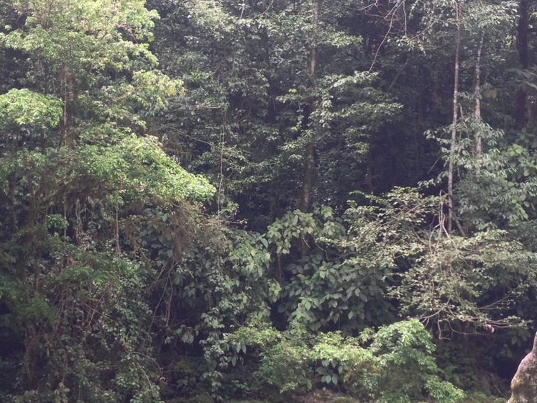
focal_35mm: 75
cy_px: 273
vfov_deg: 19.6
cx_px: 238
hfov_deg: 26.0
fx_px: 1163
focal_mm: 4.28
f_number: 2.4
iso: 50
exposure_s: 1/152
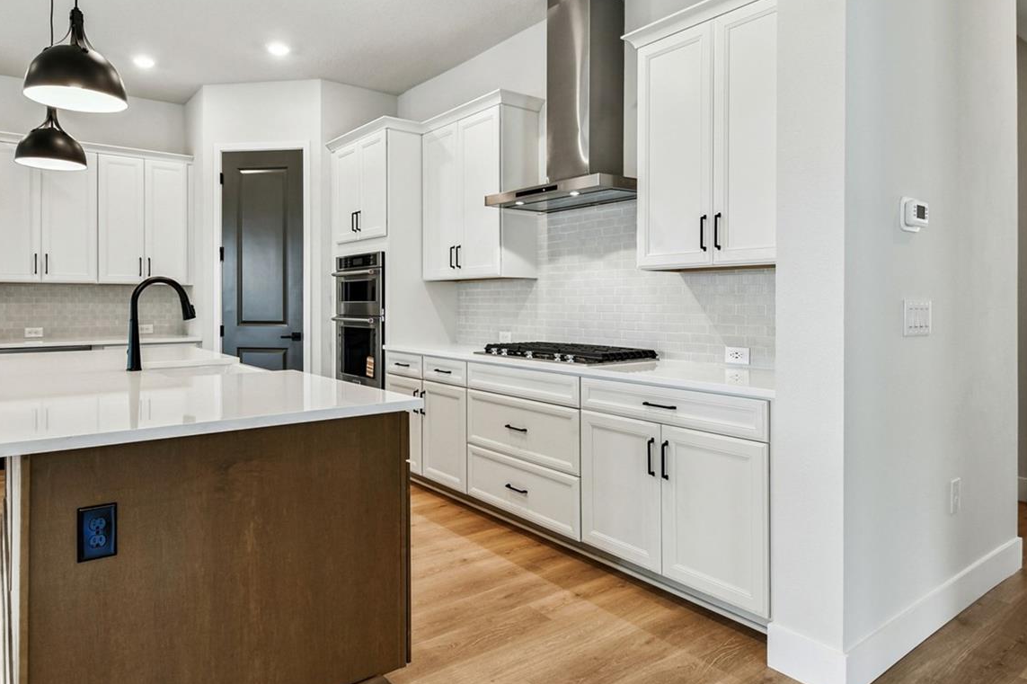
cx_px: 483
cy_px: 280
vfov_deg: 59.1
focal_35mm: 21
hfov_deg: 81.1
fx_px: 599
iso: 100
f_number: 7.1
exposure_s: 1/20
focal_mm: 10
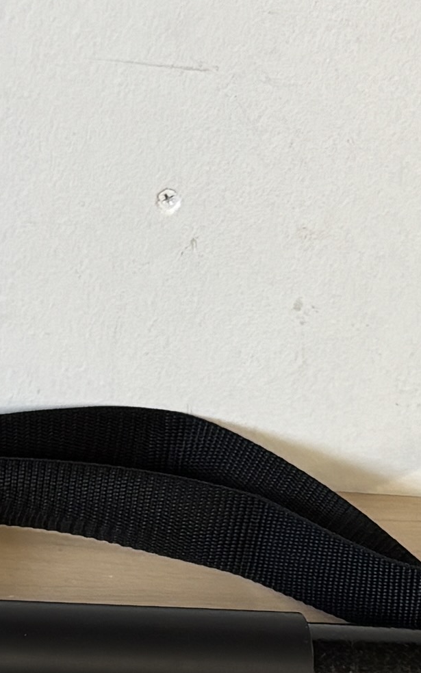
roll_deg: -19.2
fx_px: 2937
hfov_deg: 8.1
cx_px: 483
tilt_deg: -41.8
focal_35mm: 160
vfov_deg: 12.5
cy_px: 971
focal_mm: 5.96
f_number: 1.6
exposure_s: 1/100
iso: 125
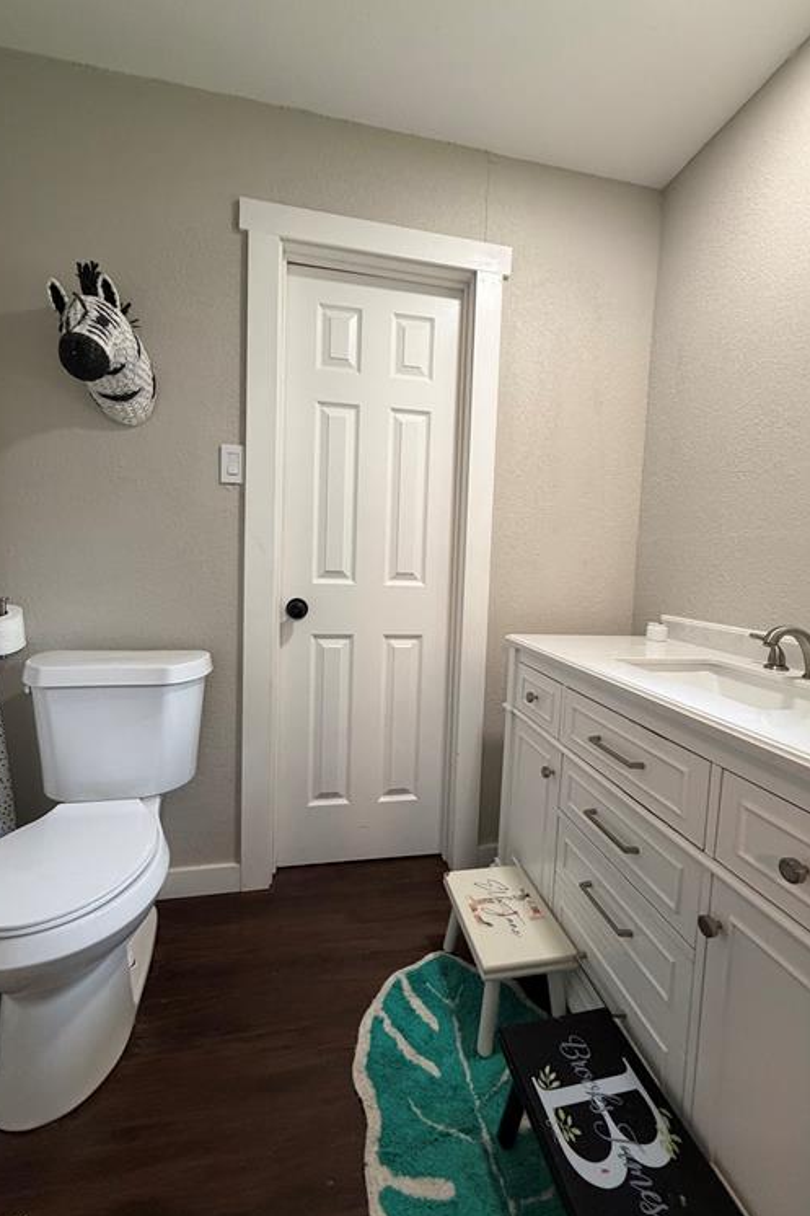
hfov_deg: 77.3
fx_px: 506
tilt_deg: -3.9
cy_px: 597
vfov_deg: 100.4
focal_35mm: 15
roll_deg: -1.4
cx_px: 422
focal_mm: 2.22
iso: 320
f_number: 2.2
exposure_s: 1/60
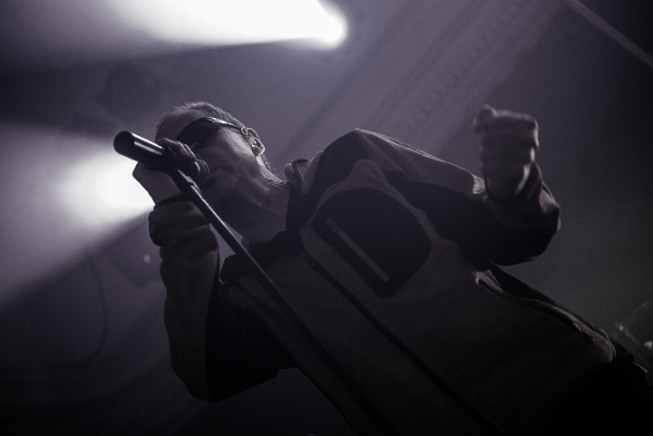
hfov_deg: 39.6
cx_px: 326
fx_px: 907
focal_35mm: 50
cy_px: 218
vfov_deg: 27.0
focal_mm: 50
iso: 4000
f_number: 2.8
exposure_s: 1/25
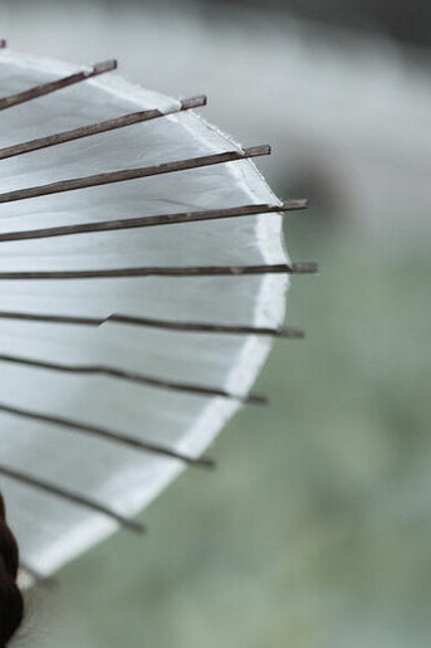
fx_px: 4672
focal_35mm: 260
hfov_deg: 5.2
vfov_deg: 7.9
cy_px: 735
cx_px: -227
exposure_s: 1/2500
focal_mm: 85
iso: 400
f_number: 1.8
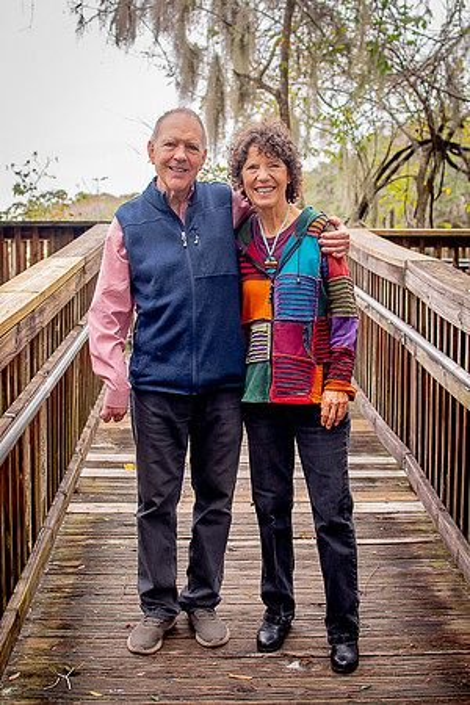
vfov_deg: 38.2
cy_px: 352
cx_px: 235
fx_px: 1018
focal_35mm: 52
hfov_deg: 26.0
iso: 200
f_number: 3.5
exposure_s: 1/250
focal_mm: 35
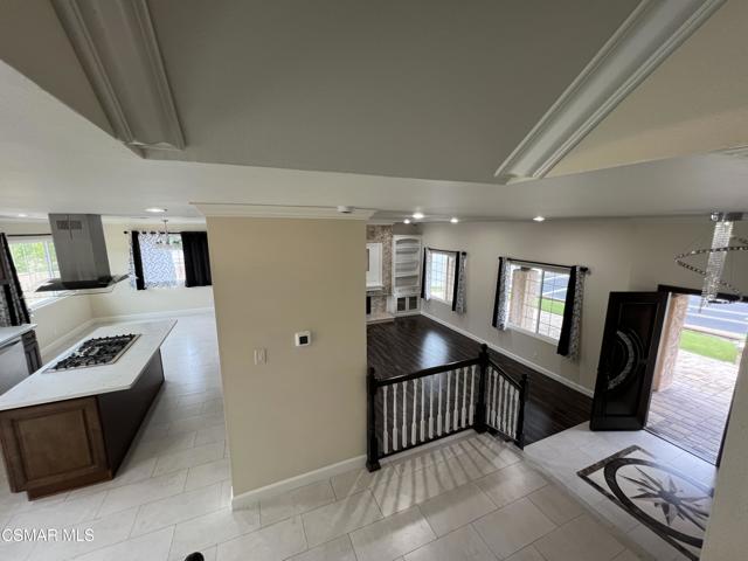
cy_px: 280
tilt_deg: -10.5
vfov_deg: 89.9
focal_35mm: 13
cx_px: 374
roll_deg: +0.2
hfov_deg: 106.2
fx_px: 281
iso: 250
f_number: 1.8
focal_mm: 1.57
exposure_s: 1/120
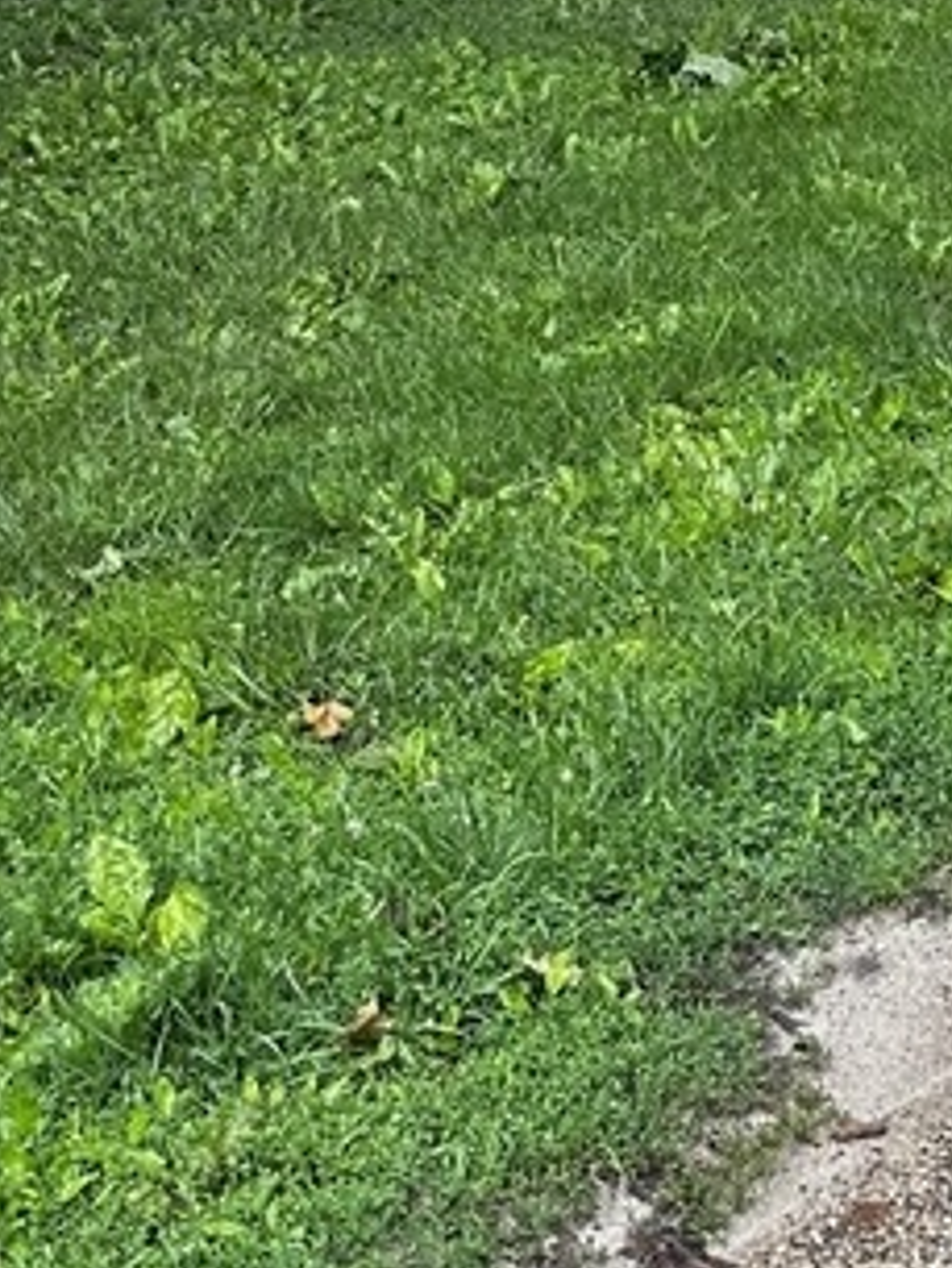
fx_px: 3115
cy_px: -827
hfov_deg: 16.8
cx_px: 1060
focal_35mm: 85
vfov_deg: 19.1
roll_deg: +0.4
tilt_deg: +0.5
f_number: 1.78
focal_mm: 6.86
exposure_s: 1/389
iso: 80
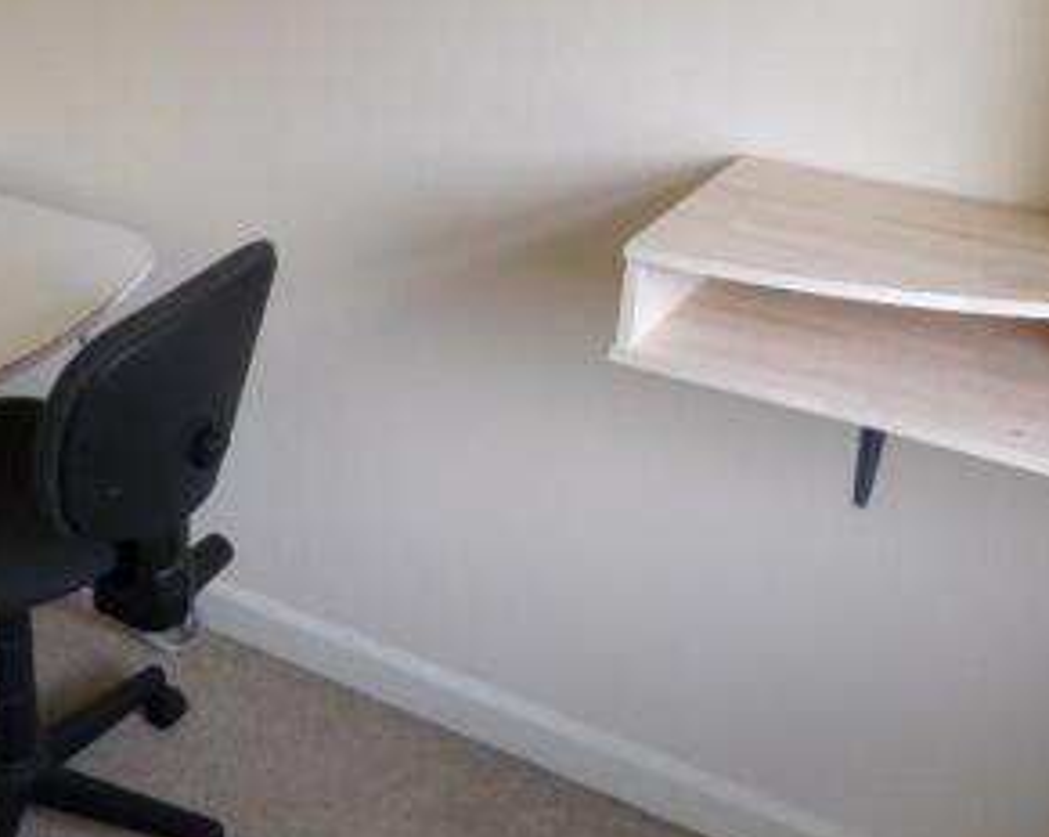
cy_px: 258
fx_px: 1457
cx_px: 279
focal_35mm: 47
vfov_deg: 31.7
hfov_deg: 38.7
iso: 100
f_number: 3.1
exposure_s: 1/30
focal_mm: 4.3
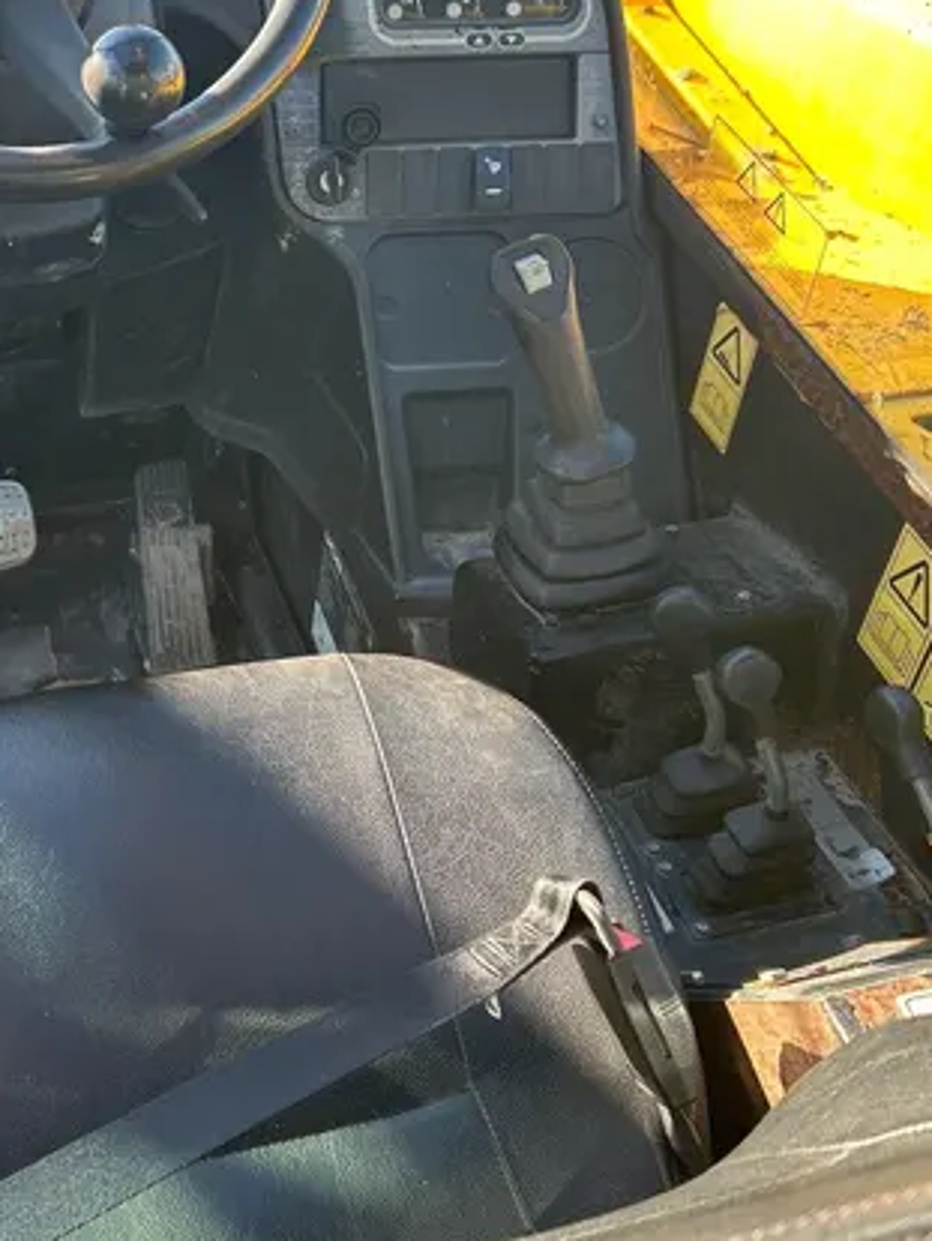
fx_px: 1650
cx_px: 258
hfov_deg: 31.1
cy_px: 577
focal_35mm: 46
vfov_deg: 41.2
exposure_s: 1/181
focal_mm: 5.7
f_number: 1.5
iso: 50
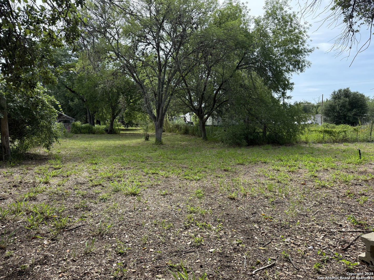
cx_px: 187
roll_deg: +0.8
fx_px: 259
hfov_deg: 71.6
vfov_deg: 56.8
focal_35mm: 24
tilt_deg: -3.0
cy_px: 140
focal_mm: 6.76
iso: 100
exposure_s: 1/2232
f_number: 1.78
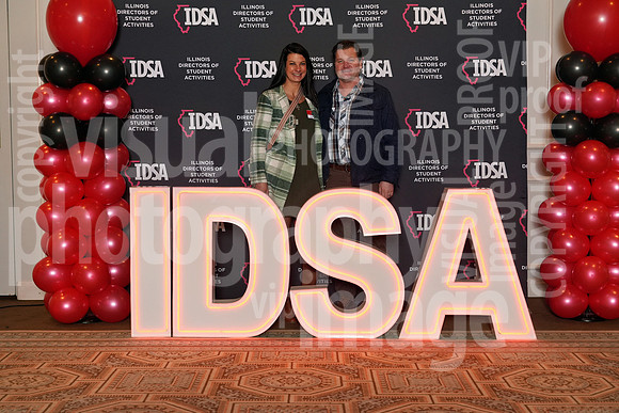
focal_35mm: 56
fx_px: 954
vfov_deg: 24.4
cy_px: 206
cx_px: 310
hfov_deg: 35.9
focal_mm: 37
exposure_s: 1/80
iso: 1000
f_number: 7.1
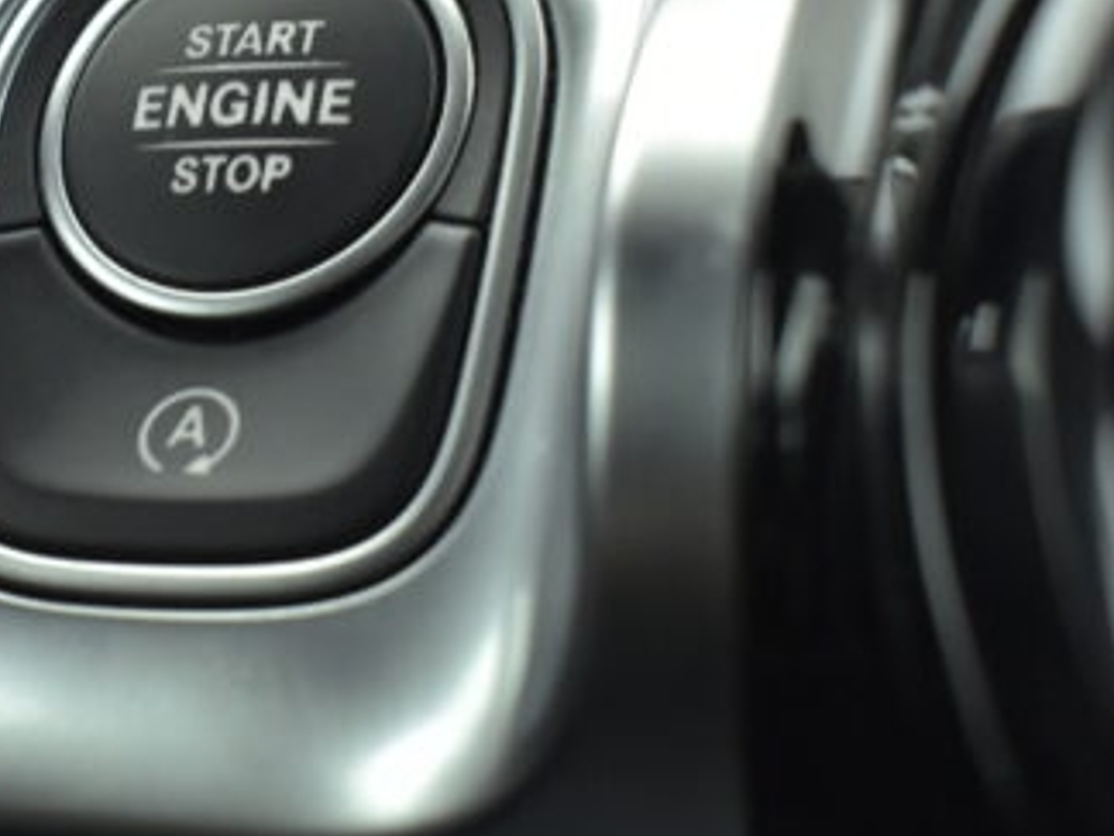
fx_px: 3190
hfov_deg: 19.5
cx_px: 175
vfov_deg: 14.9
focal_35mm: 99
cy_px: 298
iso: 1600
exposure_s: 1/80
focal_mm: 29
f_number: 4.2
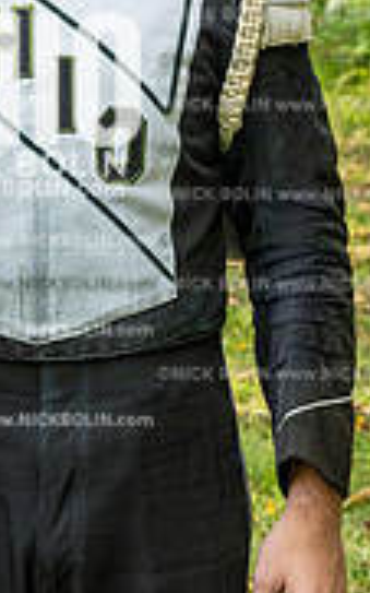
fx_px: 2131
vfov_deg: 15.7
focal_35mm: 132
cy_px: 105
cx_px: 3
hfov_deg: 9.9
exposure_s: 1/640
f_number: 5.6
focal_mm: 52
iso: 1000
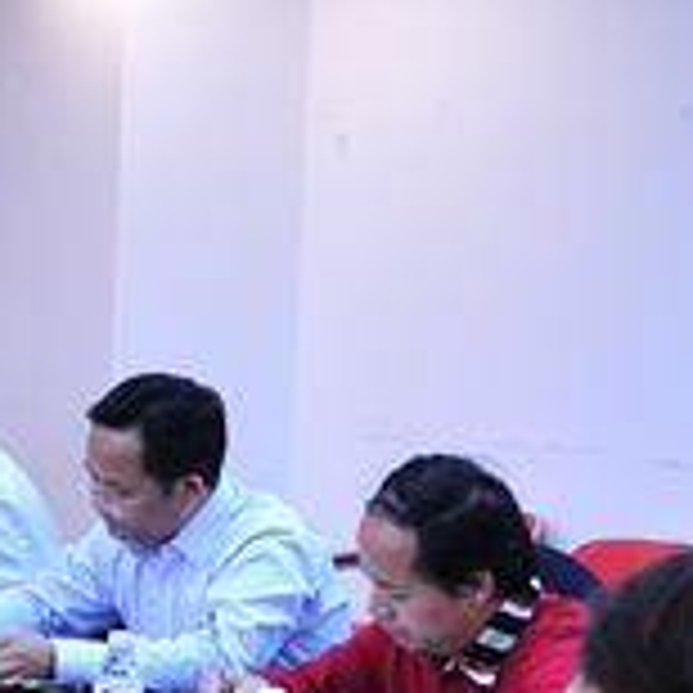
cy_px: 468
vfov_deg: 16.4
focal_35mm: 106
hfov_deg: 14.2
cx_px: -616
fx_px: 2401
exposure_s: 1/320
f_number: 2.8
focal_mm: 24
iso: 1250
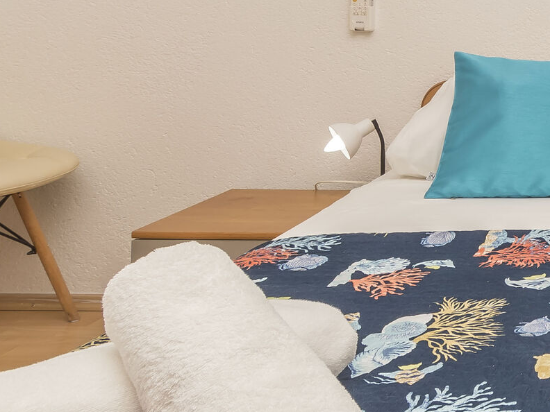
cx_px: 718
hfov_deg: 29.8
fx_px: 810
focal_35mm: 51
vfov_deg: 26.5
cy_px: -32
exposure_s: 1/100
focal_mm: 10
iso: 100
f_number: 9
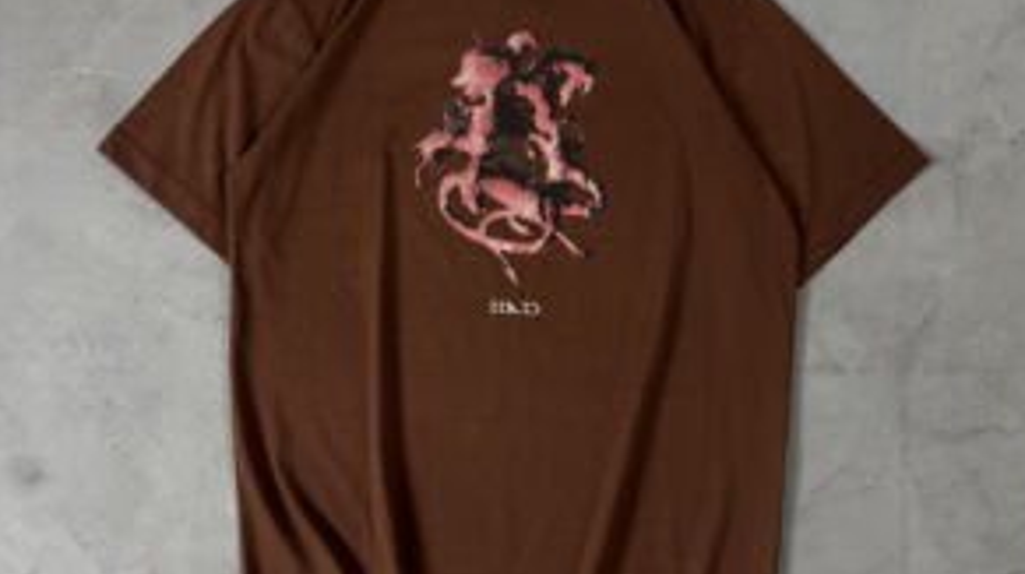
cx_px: 521
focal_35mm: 36
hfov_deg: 55.3
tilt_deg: -86.1
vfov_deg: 32.4
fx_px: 977
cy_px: 180
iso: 125
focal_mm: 6.76
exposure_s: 1/60
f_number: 1.78
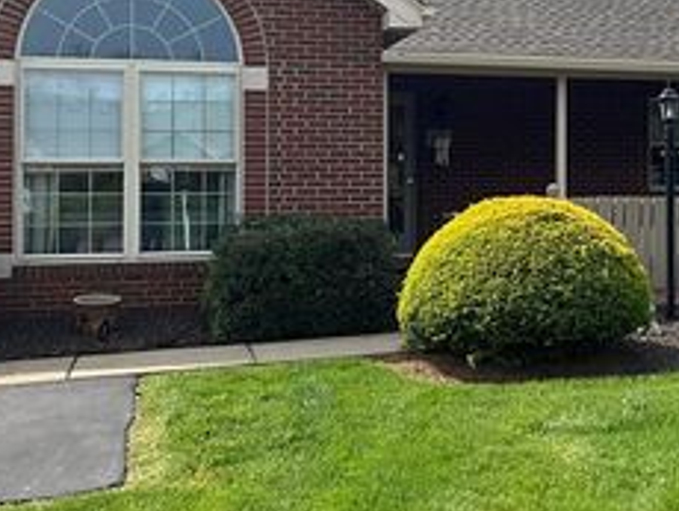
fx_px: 1237
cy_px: 146
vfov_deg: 23.2
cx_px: 508
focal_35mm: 63
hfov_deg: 30.2
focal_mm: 3
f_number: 1.8
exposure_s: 1/2538
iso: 25
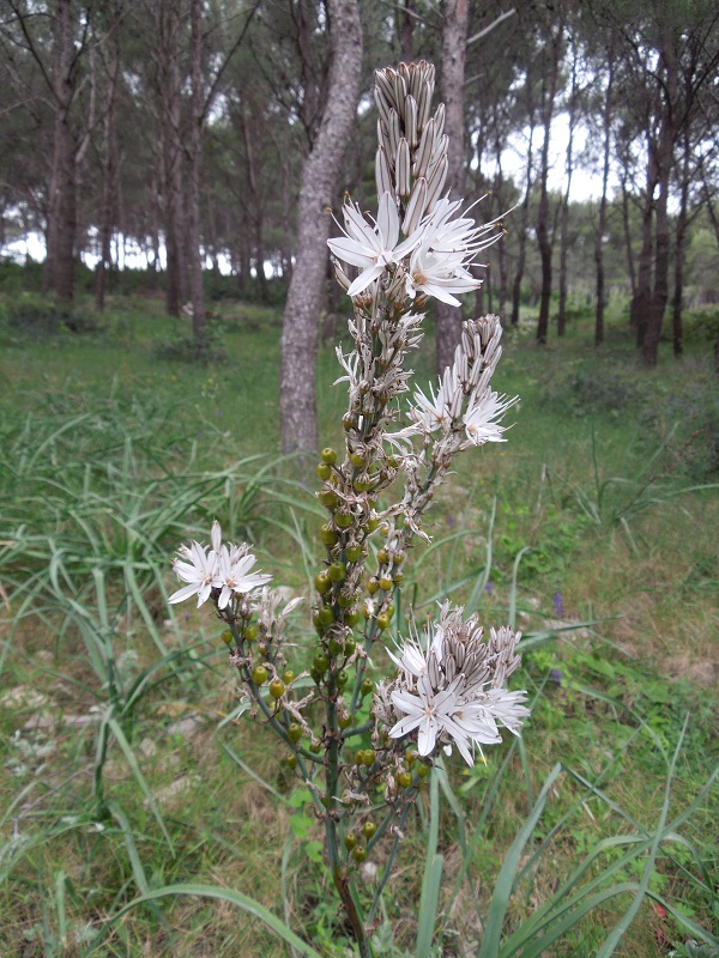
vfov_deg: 69.4
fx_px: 692
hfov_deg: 54.9
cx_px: 360
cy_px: 479
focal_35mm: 25
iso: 100
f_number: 3.3
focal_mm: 4.5
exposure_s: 1/30
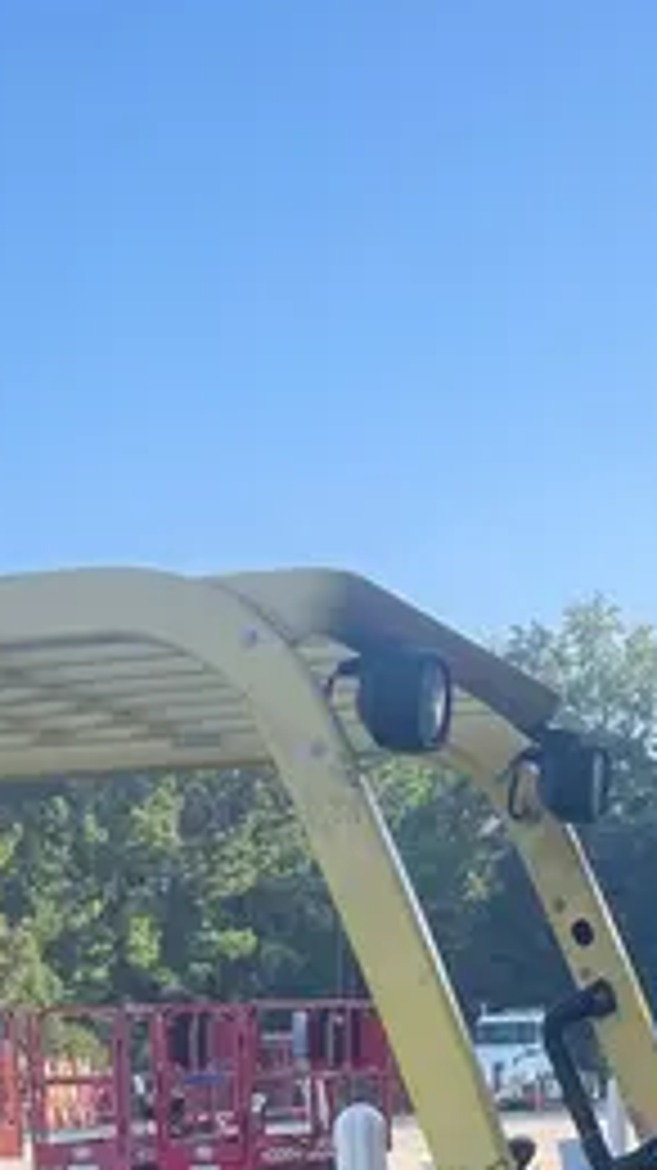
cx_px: 306
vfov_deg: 24.3
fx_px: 2481
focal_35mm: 80
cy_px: 1375
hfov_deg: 15.1
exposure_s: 1/882
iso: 32
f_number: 1.6
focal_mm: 4.2
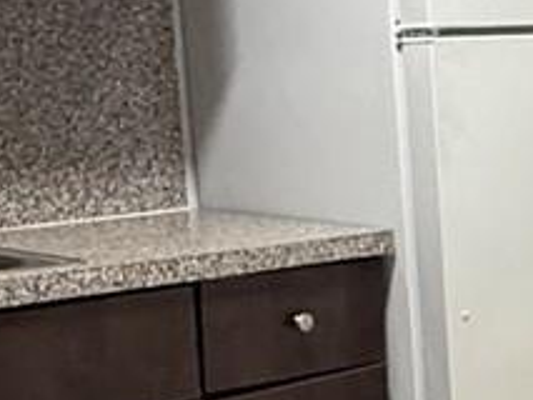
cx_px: 601
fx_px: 1618
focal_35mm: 105
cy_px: 328
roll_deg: +0.5
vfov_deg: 14.0
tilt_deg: -7.7
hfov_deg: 18.0
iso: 200
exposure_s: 1/60
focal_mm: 2.22
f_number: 2.2
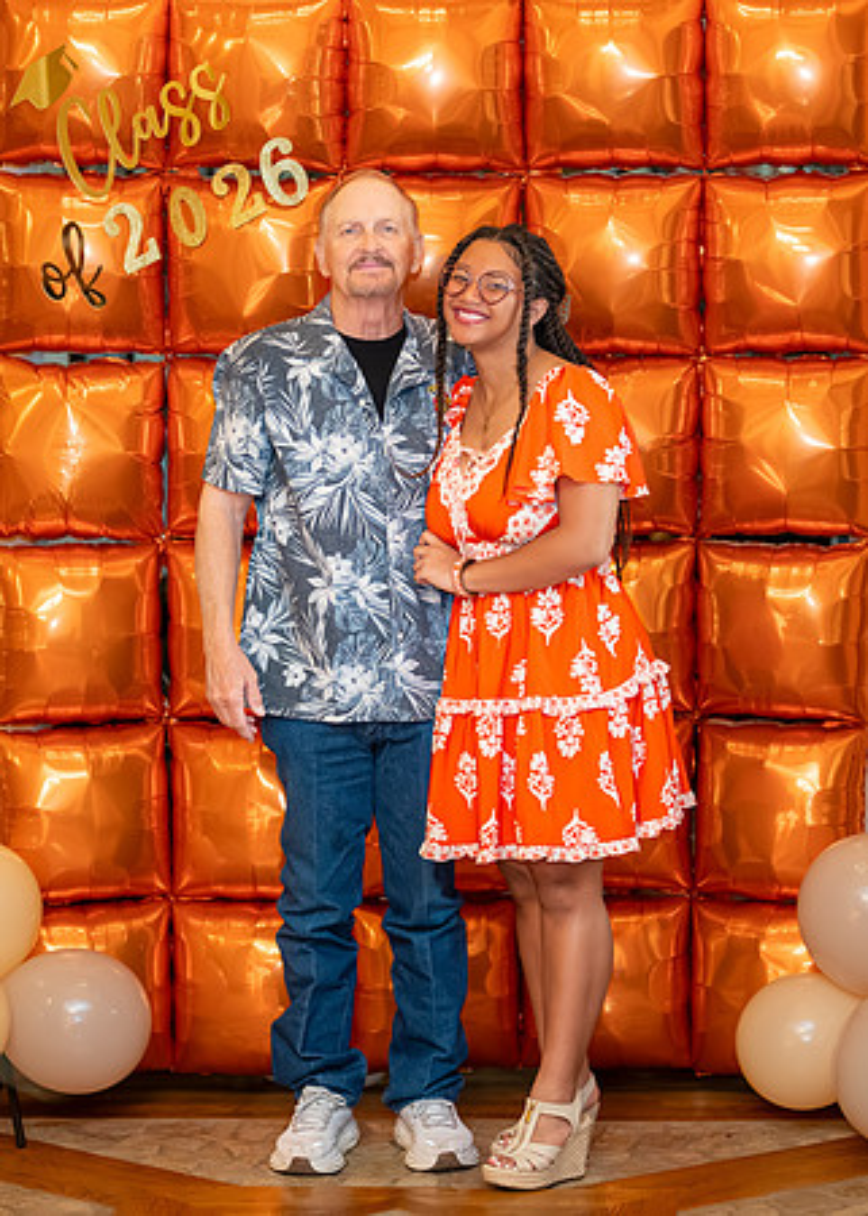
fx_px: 3034
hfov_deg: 16.3
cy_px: 617
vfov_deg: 22.7
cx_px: 473
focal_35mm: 88
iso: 1000
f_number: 1.2
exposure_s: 1/400
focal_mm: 50
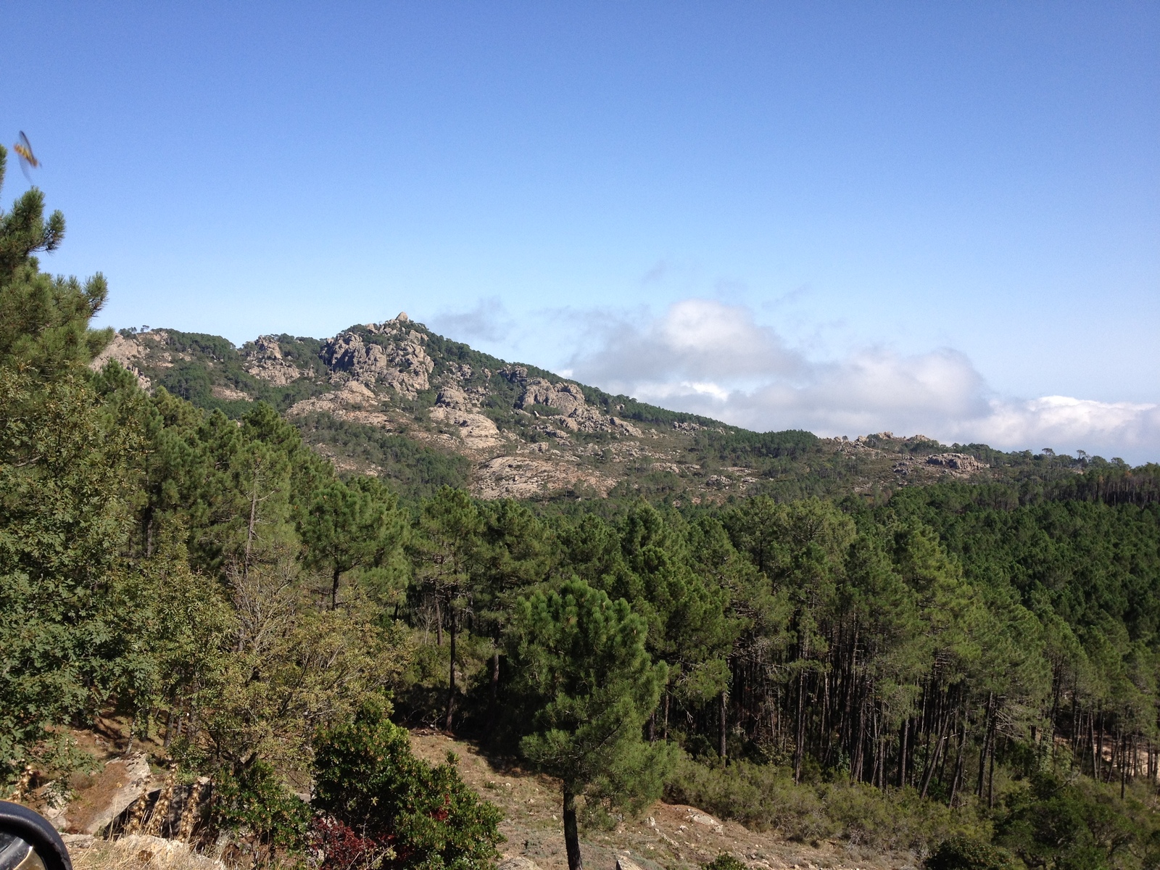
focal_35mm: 35
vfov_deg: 40.7
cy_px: 435
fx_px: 1173
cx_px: 580
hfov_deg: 52.6
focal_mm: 4.28
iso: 64
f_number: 2.4
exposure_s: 1/1381
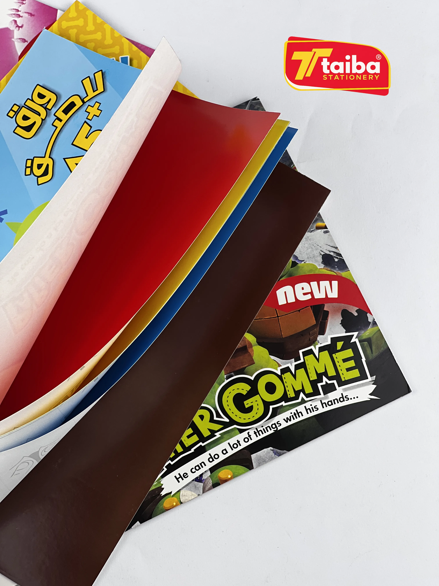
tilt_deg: -74.9
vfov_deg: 25.3
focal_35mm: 77
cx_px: 220
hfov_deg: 19.1
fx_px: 1302
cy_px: 293
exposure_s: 1/184
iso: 32
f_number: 2.8
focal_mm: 9
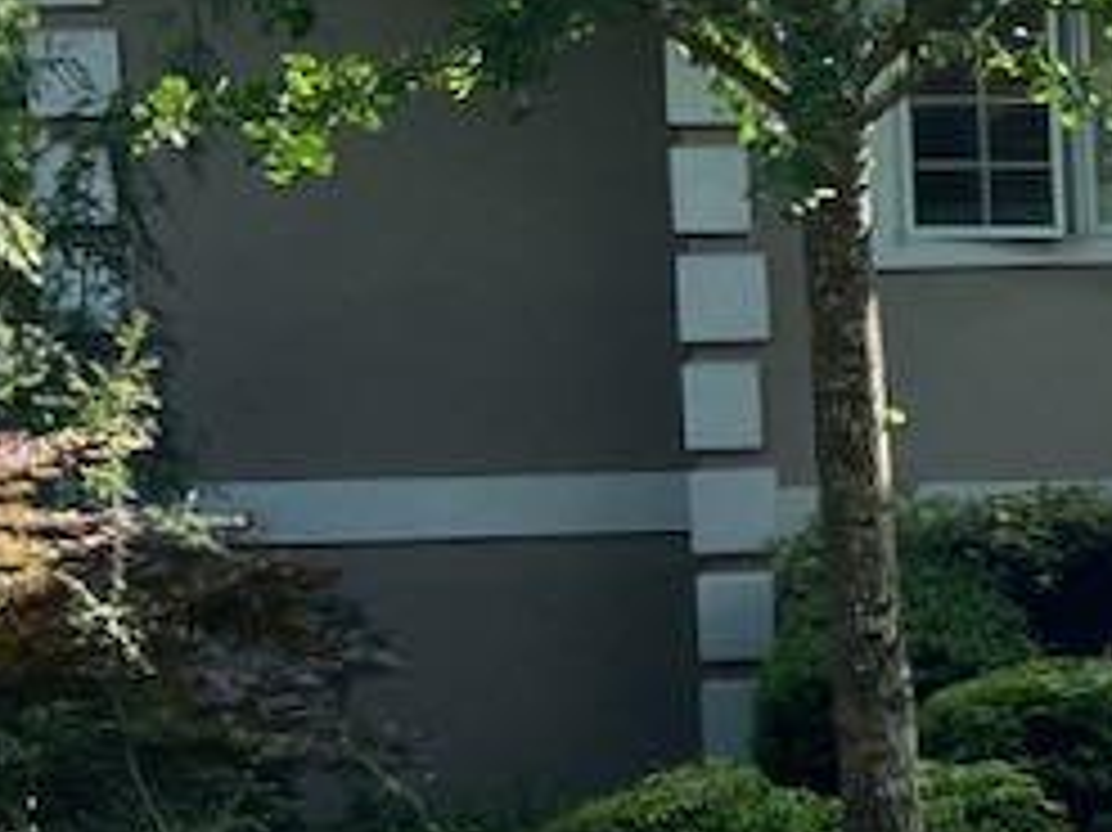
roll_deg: -1.8
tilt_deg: -6.9
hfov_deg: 11.5
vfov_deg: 10.9
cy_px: 162
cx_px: 2827
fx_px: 4335
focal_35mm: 135
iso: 50
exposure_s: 1/1135
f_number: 1.5
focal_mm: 5.7
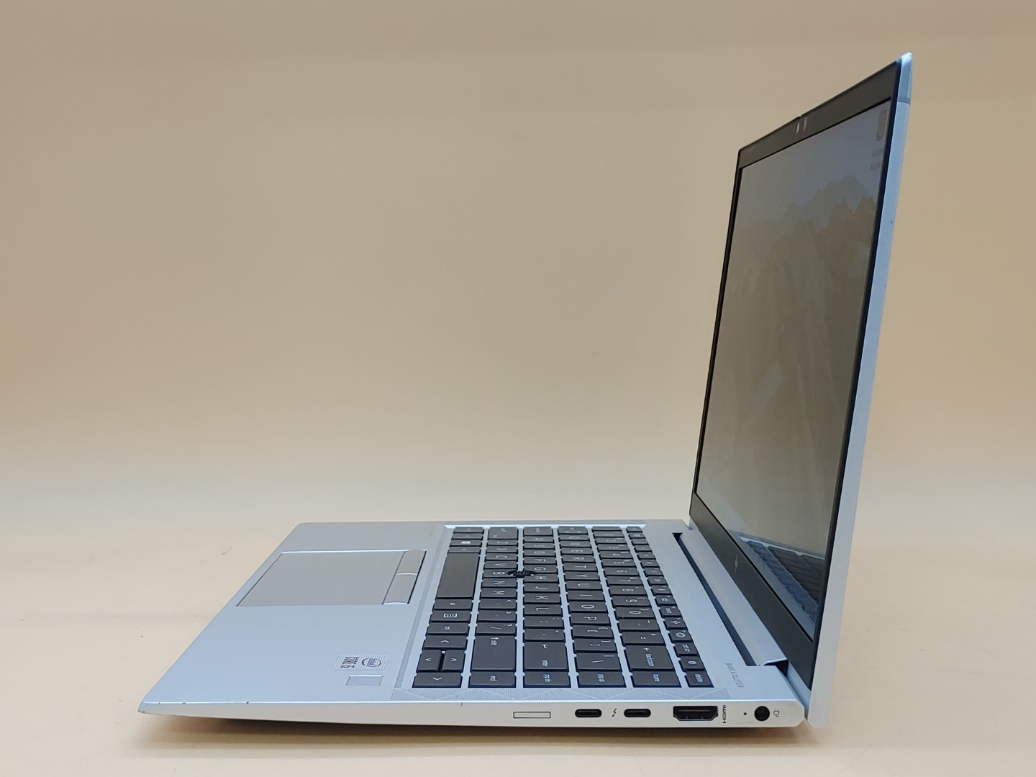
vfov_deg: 32.9
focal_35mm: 44
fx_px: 1317
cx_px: 518
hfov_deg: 42.9
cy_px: 388
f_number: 1.8
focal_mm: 4.36
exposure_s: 1/120
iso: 50
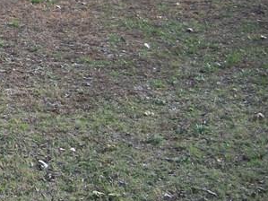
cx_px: -140
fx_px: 929
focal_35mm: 120
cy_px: -83
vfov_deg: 11.9
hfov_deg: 15.1
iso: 80
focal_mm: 6.3
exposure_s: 1/500
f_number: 3.1
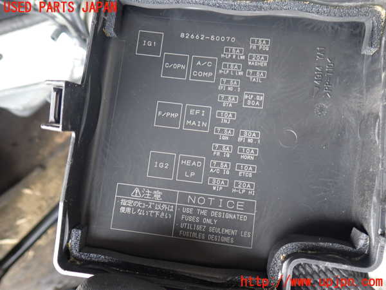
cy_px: 145
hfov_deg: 60.0
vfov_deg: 46.8
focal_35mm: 30
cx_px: 193
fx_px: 335
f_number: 2.3
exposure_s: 1/30
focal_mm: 5.4
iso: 200
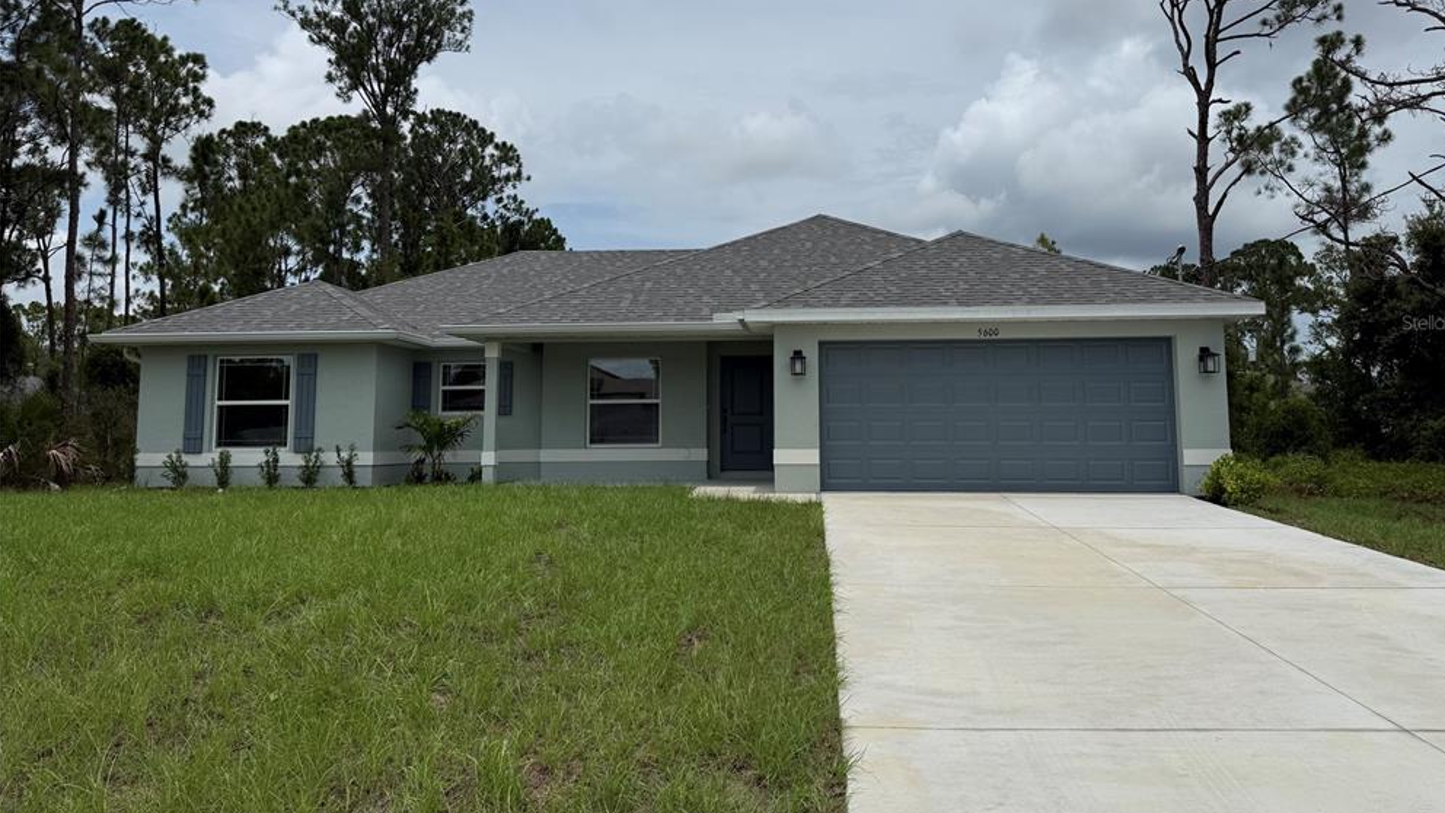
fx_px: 1035
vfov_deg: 42.7
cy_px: 322
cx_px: 744
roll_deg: +0.1
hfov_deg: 69.8
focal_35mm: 27
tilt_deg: +6.0
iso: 80
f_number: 1.78
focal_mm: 6.76
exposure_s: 1/11905
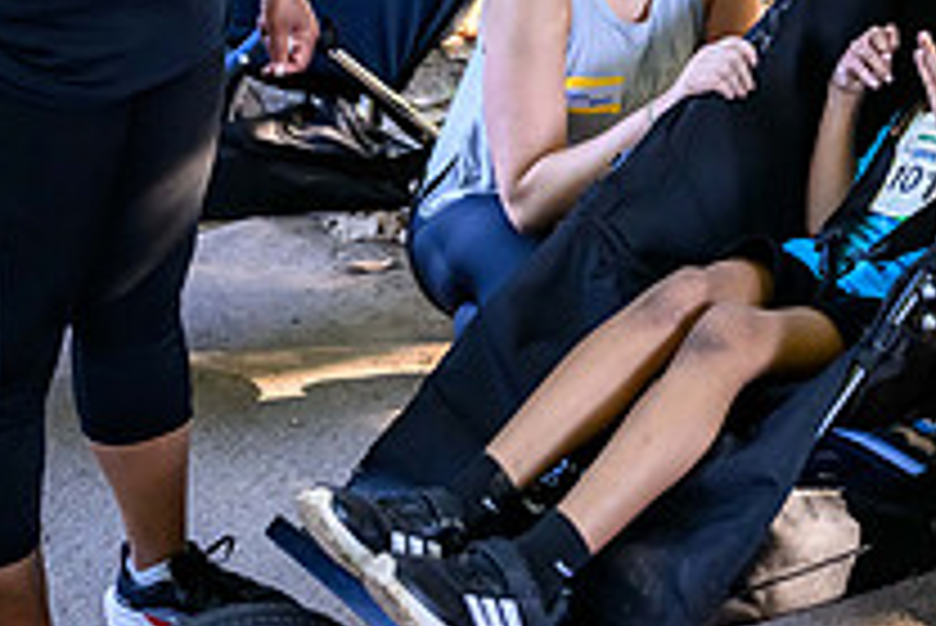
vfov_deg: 18.5
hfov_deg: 27.9
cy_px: -47
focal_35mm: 71
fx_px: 1847
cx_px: 747
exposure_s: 1/400
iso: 2200
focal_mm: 25.5
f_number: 2.8
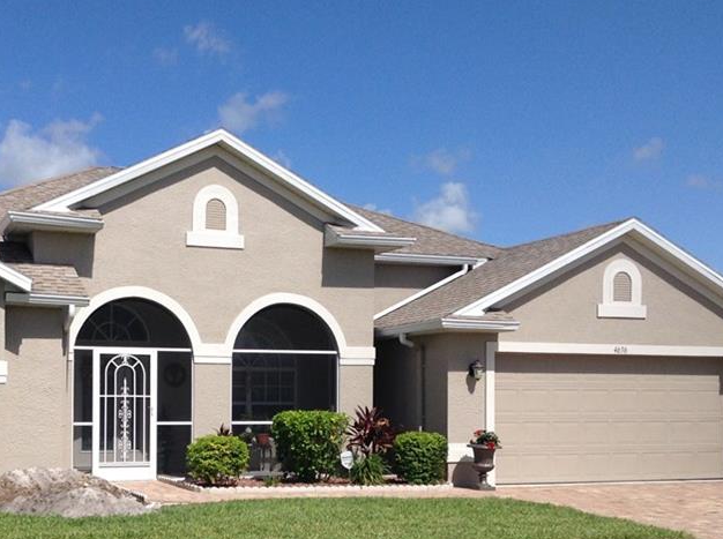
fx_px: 1126
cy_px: 385
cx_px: 254
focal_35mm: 54
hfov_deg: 35.3
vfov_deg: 26.7
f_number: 2.4
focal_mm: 3.3
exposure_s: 1/1931
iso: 25
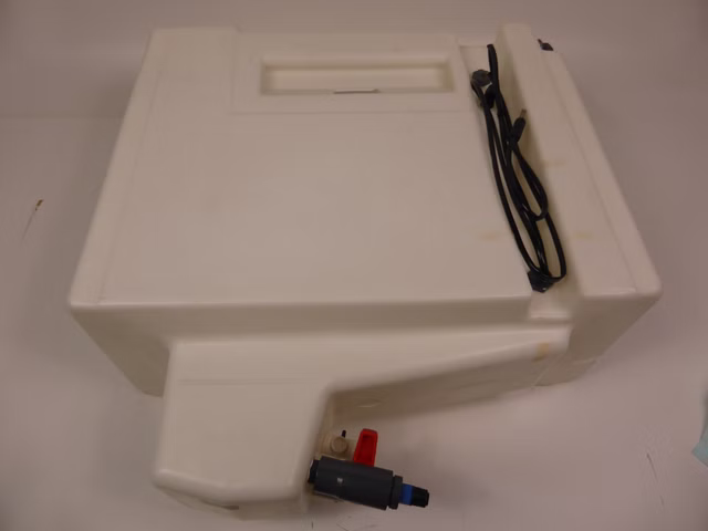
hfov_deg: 69.4
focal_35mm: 25
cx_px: 354
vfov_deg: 54.9
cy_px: 266
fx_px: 511
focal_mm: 4.3
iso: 100
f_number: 3.3
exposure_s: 1/100
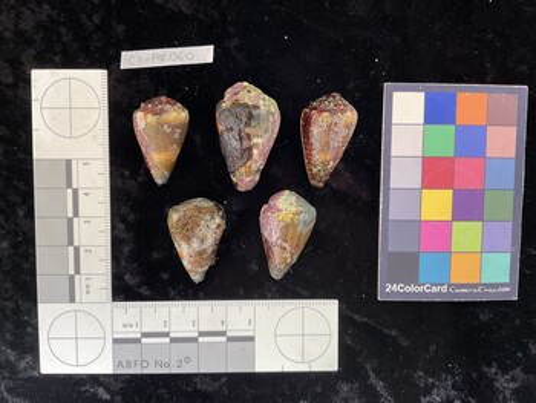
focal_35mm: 29
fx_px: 449
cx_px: 268
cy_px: 202
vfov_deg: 48.3
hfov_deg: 61.6
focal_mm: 3
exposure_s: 1/60
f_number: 1.8
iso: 64
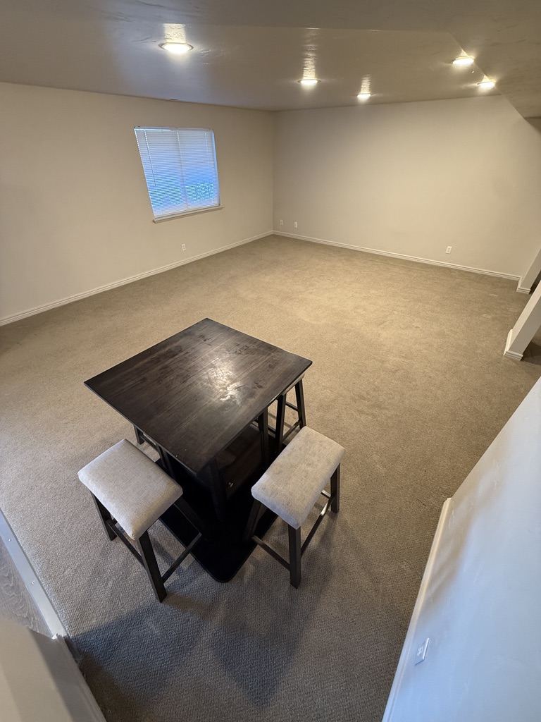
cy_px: 361
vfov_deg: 102.1
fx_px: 292
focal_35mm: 14
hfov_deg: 85.7
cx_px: 270
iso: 320
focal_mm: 2.22
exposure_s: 1/60
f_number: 2.2
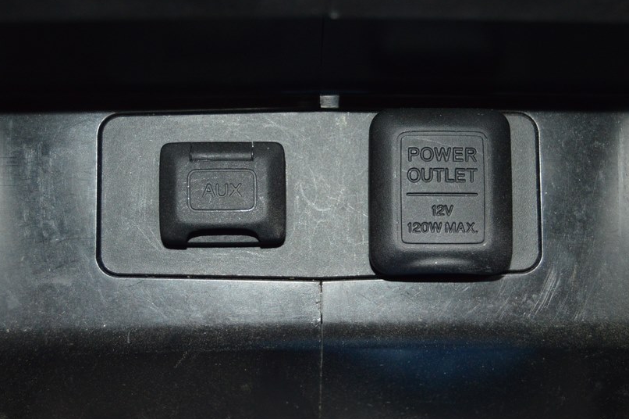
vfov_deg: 22.2
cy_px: 207
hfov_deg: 32.9
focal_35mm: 61
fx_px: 1065
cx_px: 331
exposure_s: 1/60
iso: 1400
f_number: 4.5
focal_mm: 32
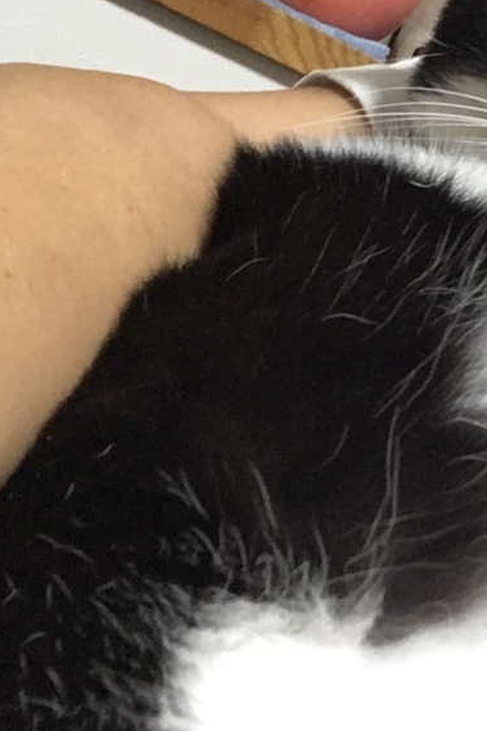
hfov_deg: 22.7
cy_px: 297
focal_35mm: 58
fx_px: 1178
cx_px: 446
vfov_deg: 34.4
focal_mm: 2.15
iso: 320
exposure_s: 1/30
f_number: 2.4
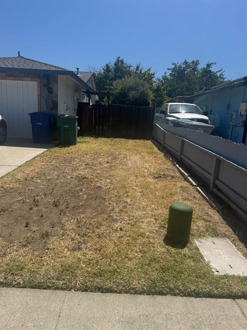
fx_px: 228
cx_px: 124
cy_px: 165
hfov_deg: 56.8
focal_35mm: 24
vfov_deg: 71.6
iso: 80
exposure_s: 1/5814
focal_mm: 6.76
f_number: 1.78
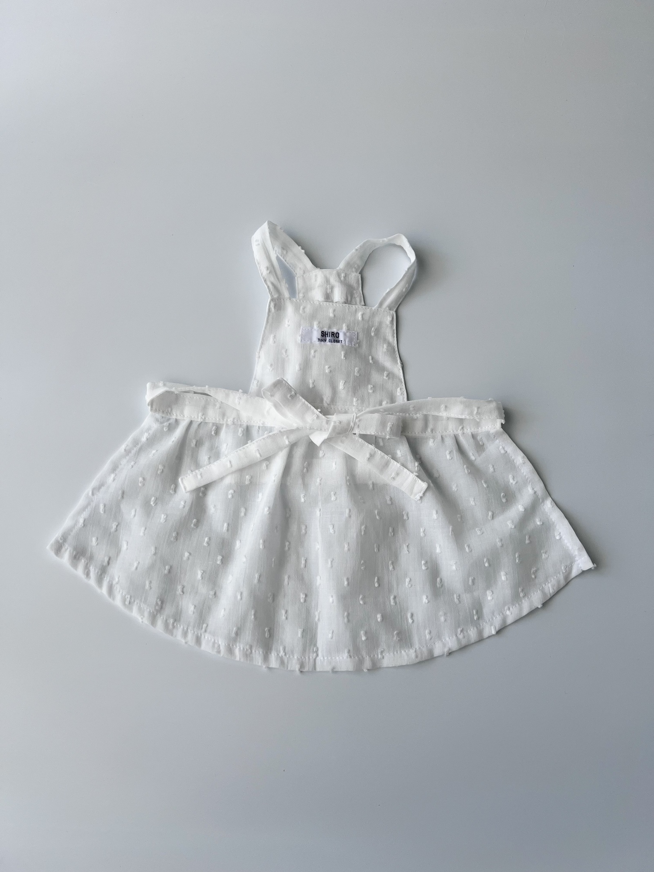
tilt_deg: -74.7
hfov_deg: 53.1
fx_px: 655
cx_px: 327
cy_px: 436
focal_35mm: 26
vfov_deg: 67.3
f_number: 1.5
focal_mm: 5.7
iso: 125
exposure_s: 1/121
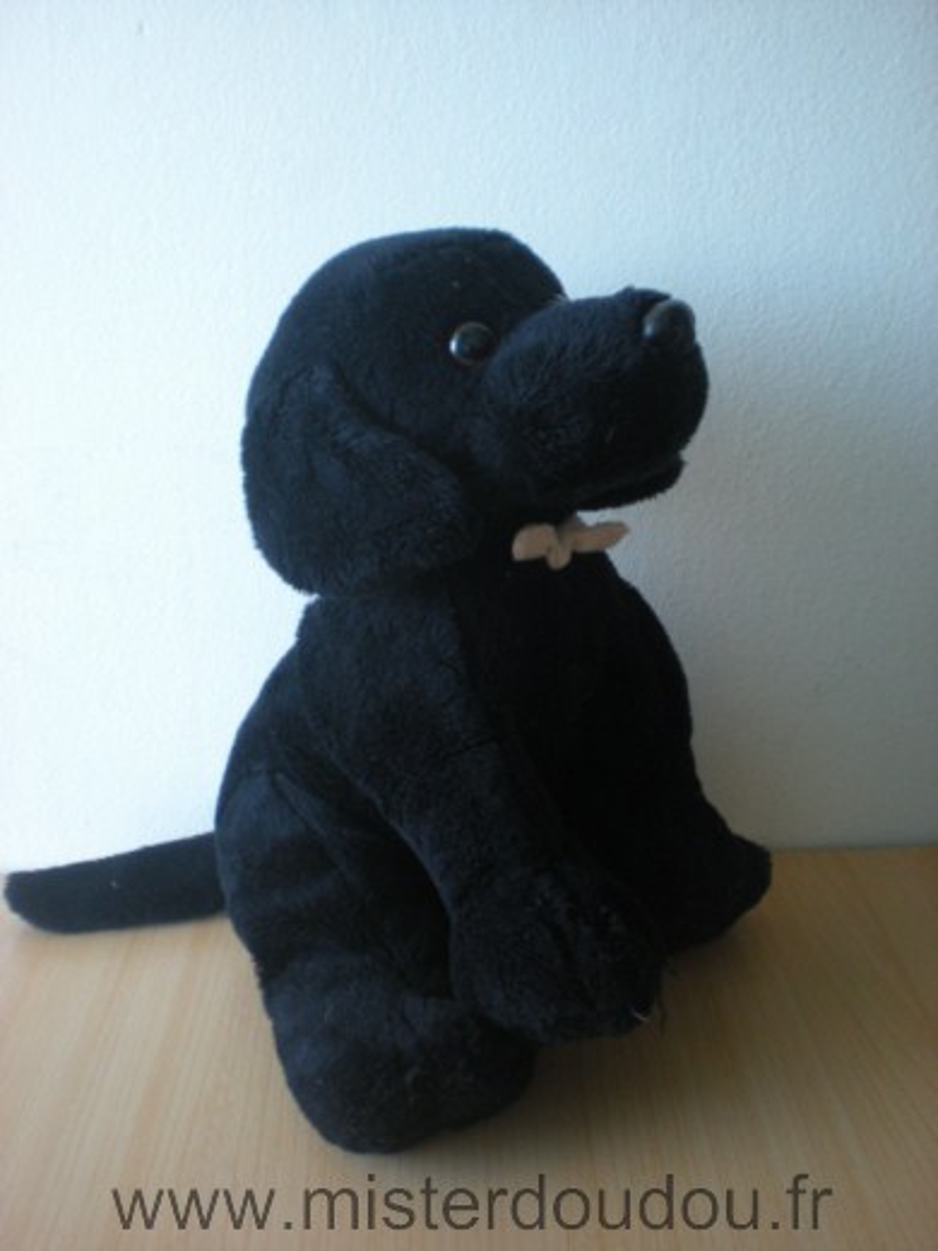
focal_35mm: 38
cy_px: 626
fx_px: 1373
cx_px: 469
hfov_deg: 37.7
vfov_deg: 49.0
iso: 200
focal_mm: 6.3
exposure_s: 1/37.3
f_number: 3.1
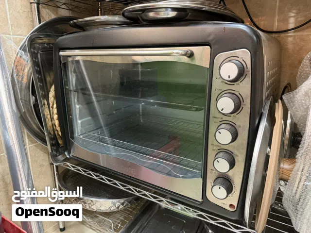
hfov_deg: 71.6
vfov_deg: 56.8
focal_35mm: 24
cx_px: 156
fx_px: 216
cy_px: 116
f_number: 1.78
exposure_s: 1/49
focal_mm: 6.76
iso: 800
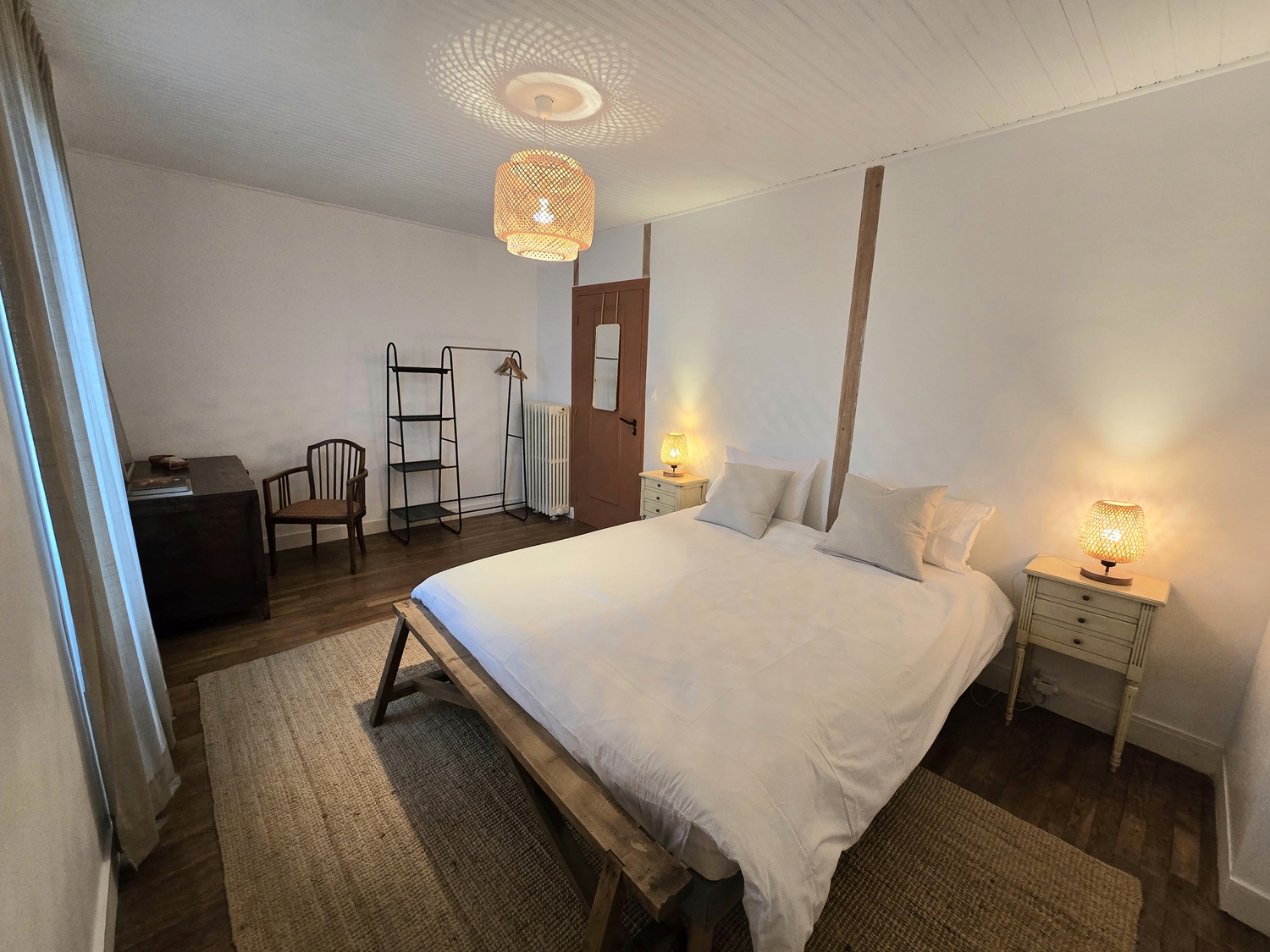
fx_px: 477
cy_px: 476
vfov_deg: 89.9
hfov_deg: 106.2
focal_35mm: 13
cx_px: 635
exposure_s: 1/50
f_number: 2.2
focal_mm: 2.2
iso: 250
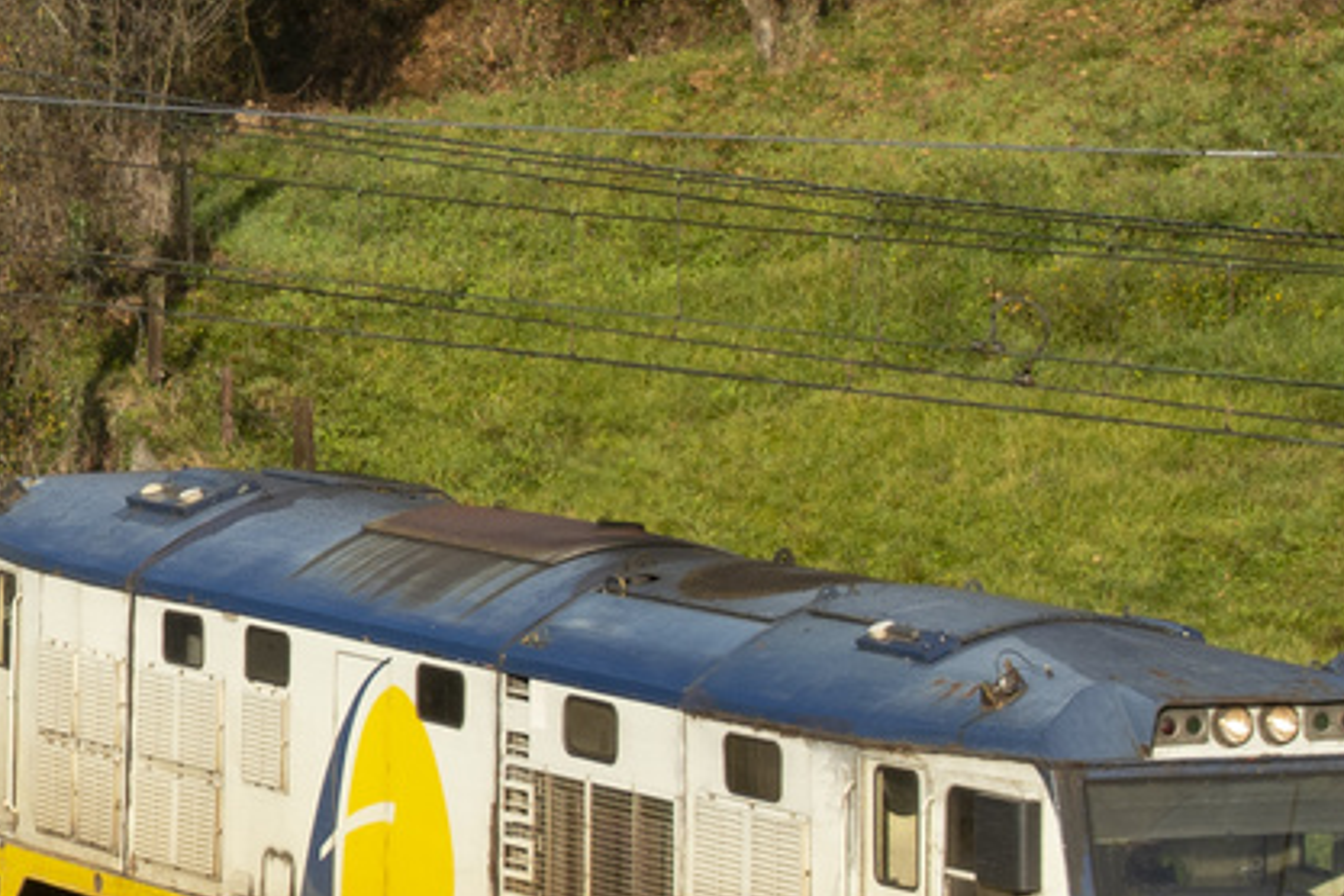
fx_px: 8000
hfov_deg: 9.3
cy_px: 87
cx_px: -751
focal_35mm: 214
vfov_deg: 6.4
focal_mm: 31
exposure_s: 1/640
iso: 160
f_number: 7.1
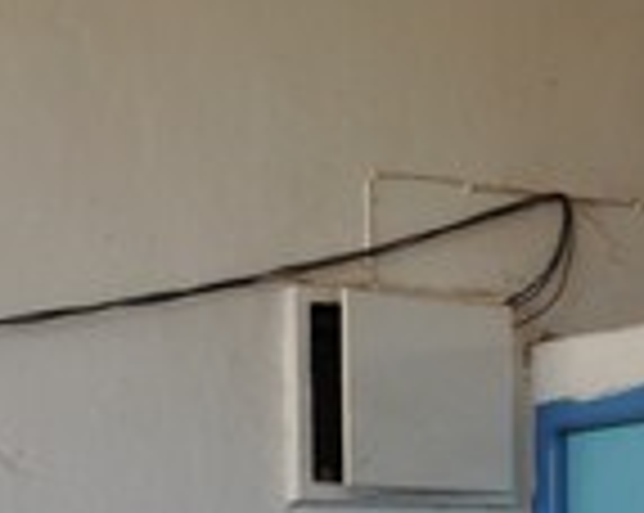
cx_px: -306
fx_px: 2398
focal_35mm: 126
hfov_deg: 14.3
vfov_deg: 11.4
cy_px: 902
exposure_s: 1/125
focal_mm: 20
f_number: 5.6
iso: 360
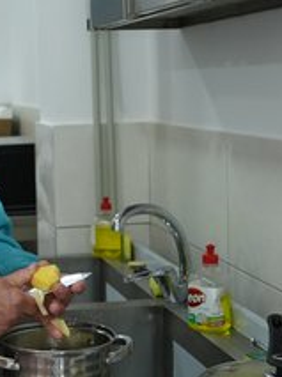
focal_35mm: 76
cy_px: 150
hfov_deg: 18.8
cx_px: -7
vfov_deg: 25.6
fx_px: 828
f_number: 3.5
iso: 1250
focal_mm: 28
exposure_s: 1/125
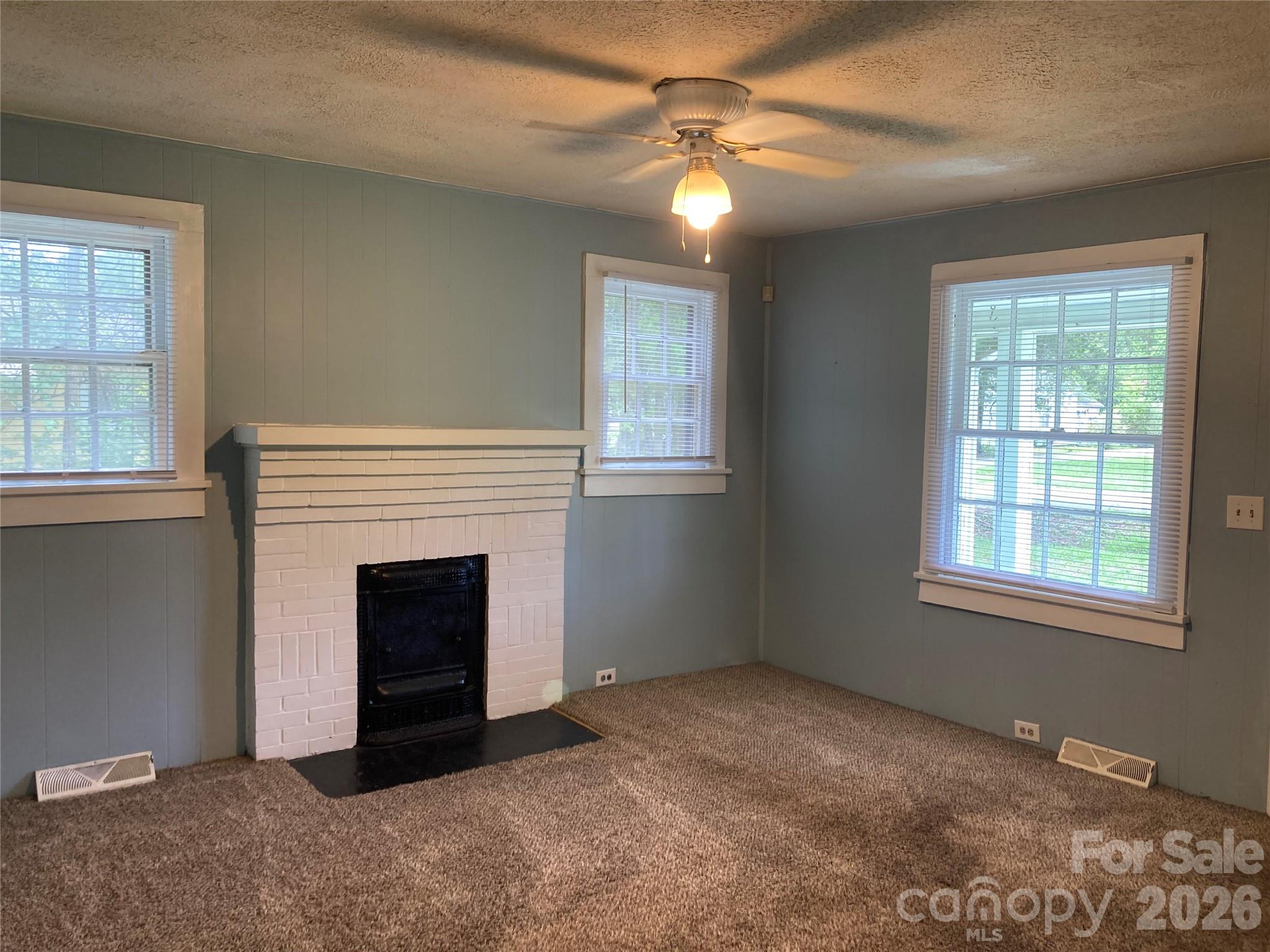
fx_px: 1027
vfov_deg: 49.7
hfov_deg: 63.4
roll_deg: -1.0
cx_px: 635
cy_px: 476
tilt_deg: -2.1
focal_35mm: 28
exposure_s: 1/60
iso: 50
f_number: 1.8
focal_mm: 3.99
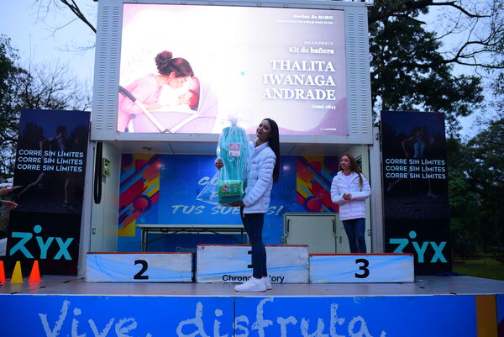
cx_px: 252
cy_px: 168
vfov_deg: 37.9
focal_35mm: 35
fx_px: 490
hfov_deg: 54.4
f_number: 3.2
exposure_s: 1/160
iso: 320
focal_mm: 35
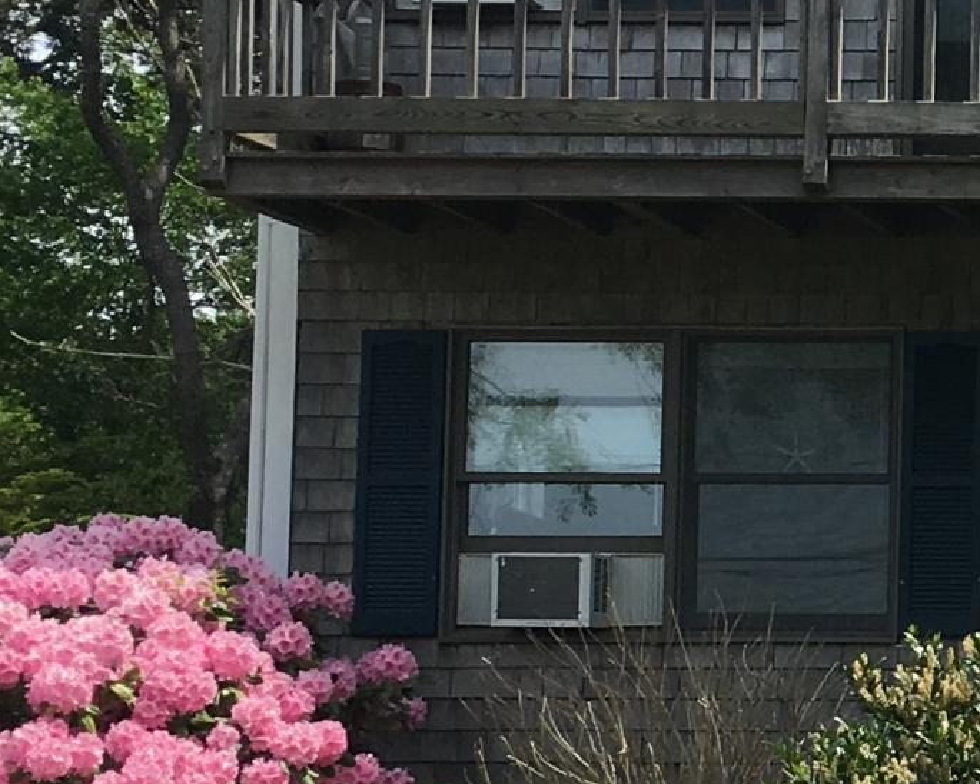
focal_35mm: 124
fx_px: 3597
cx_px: 1733
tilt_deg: +3.8
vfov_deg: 12.4
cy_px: 522
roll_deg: -1.0
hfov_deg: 13.9
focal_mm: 4.15
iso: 25
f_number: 2.2
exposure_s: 1/1148
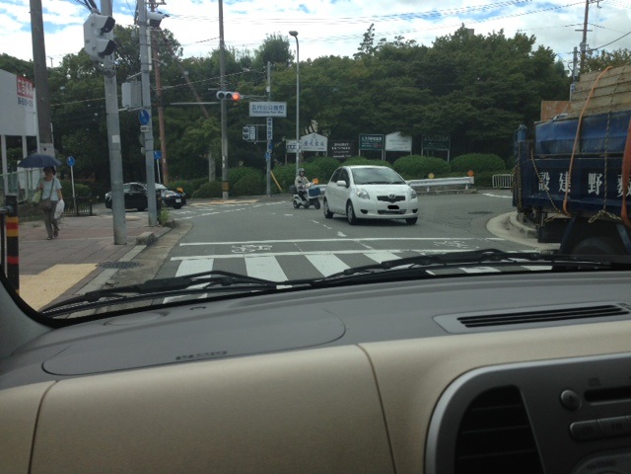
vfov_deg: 42.9
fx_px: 602
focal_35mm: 33
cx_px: 316
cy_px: 237
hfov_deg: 55.4
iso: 50
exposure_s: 1/834
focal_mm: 4.13
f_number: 2.4
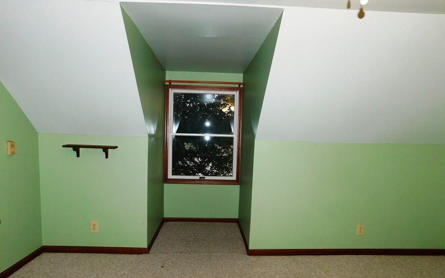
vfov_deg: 49.1
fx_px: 303
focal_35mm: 25
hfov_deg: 72.6
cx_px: 221
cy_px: 162
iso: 200
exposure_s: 1/30
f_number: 3
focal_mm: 4
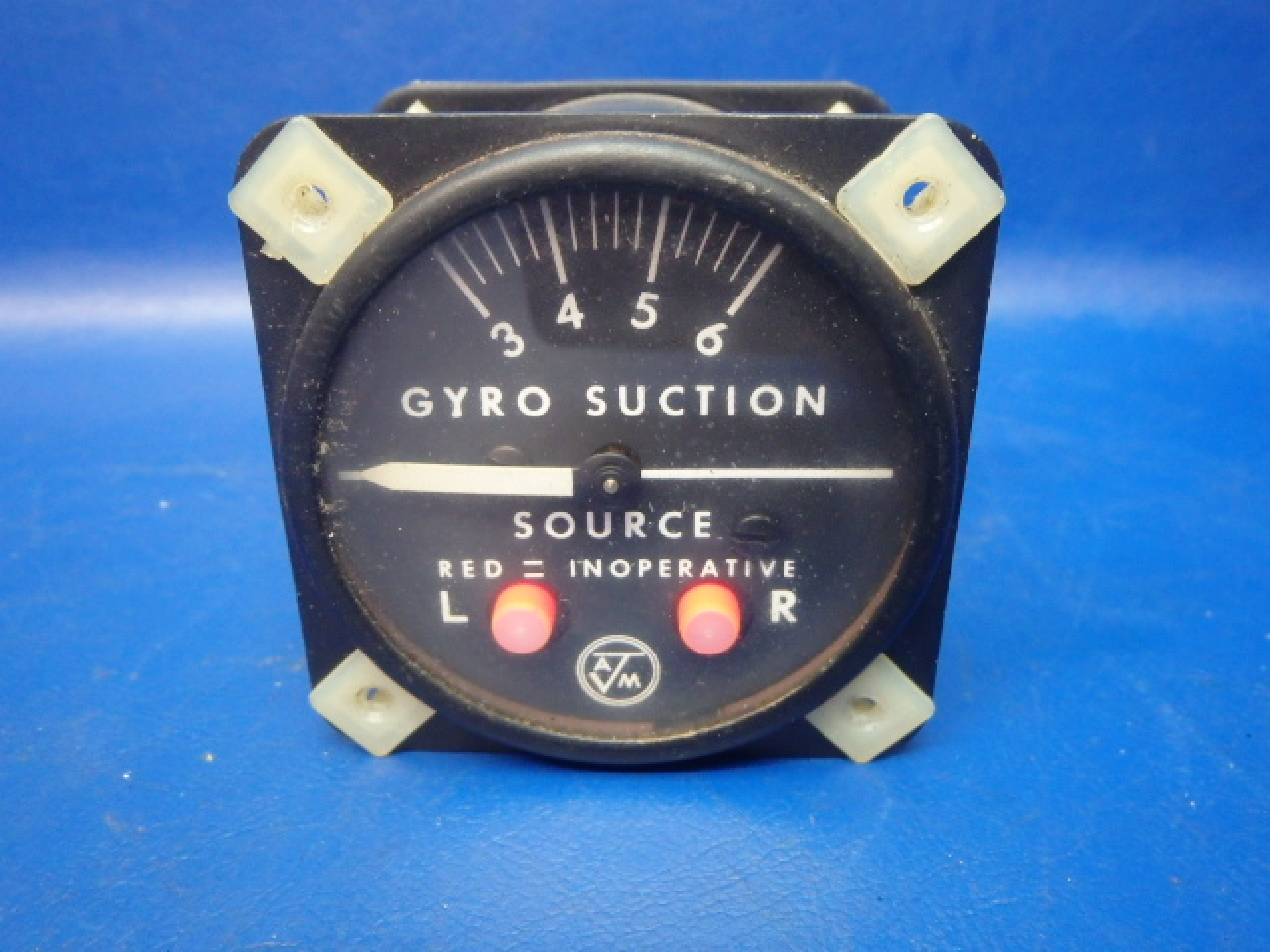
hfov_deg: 63.4
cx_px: 635
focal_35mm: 28
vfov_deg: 49.7
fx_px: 1027
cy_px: 476
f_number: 3.9
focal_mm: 5
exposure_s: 1/20
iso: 800
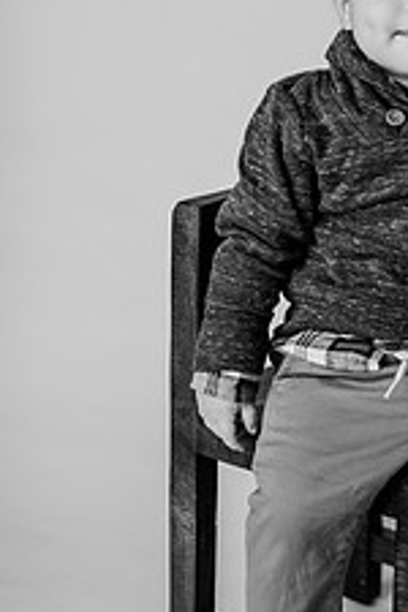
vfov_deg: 20.4
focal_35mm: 100
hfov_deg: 13.5
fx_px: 1700
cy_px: 226
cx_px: 405
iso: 100
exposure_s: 1/160
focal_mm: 50
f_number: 2.2
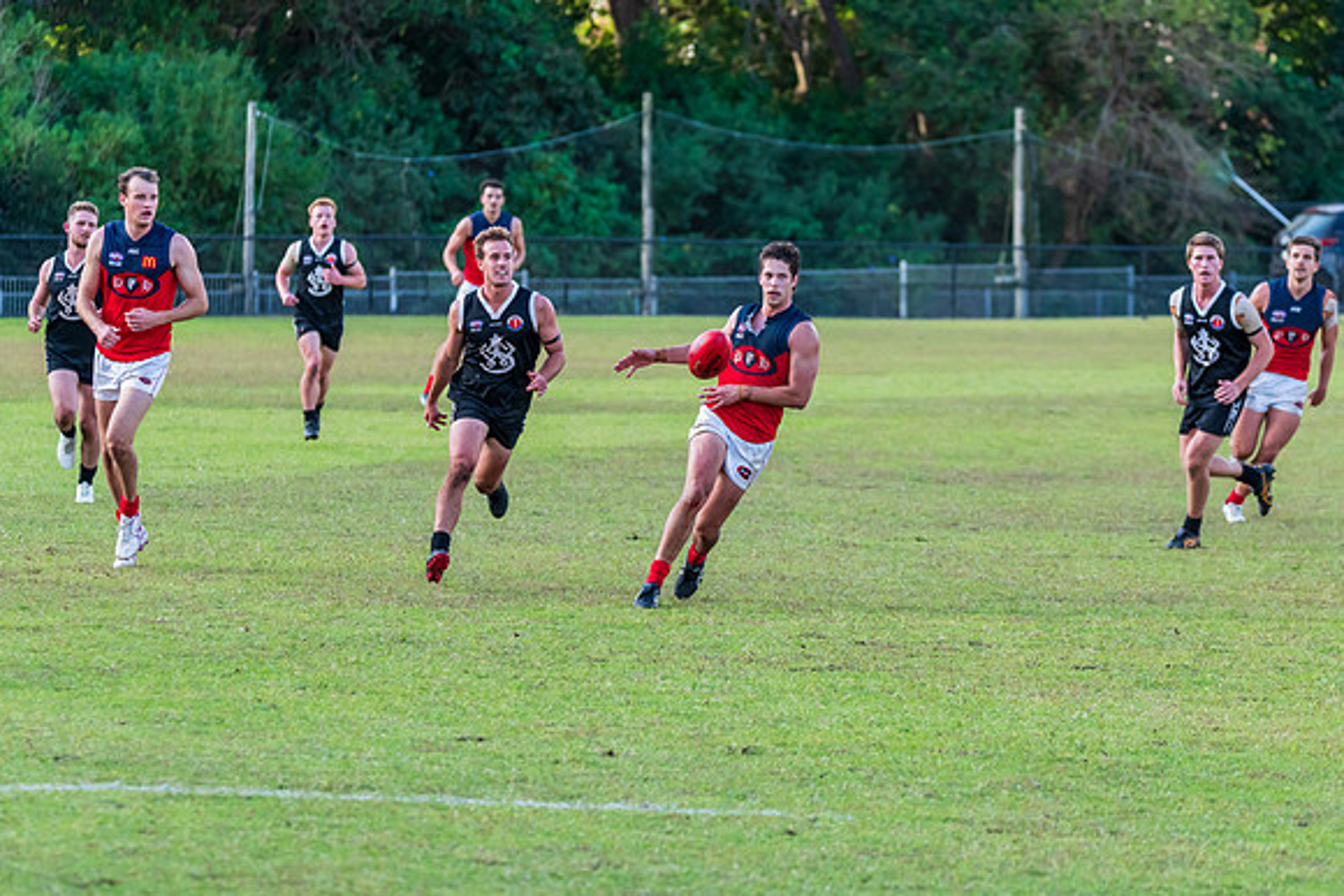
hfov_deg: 7.7
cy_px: 429
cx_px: 700
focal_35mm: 267
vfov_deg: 5.1
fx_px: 9984
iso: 800
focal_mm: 240
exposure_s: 1/1250
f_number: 5.3
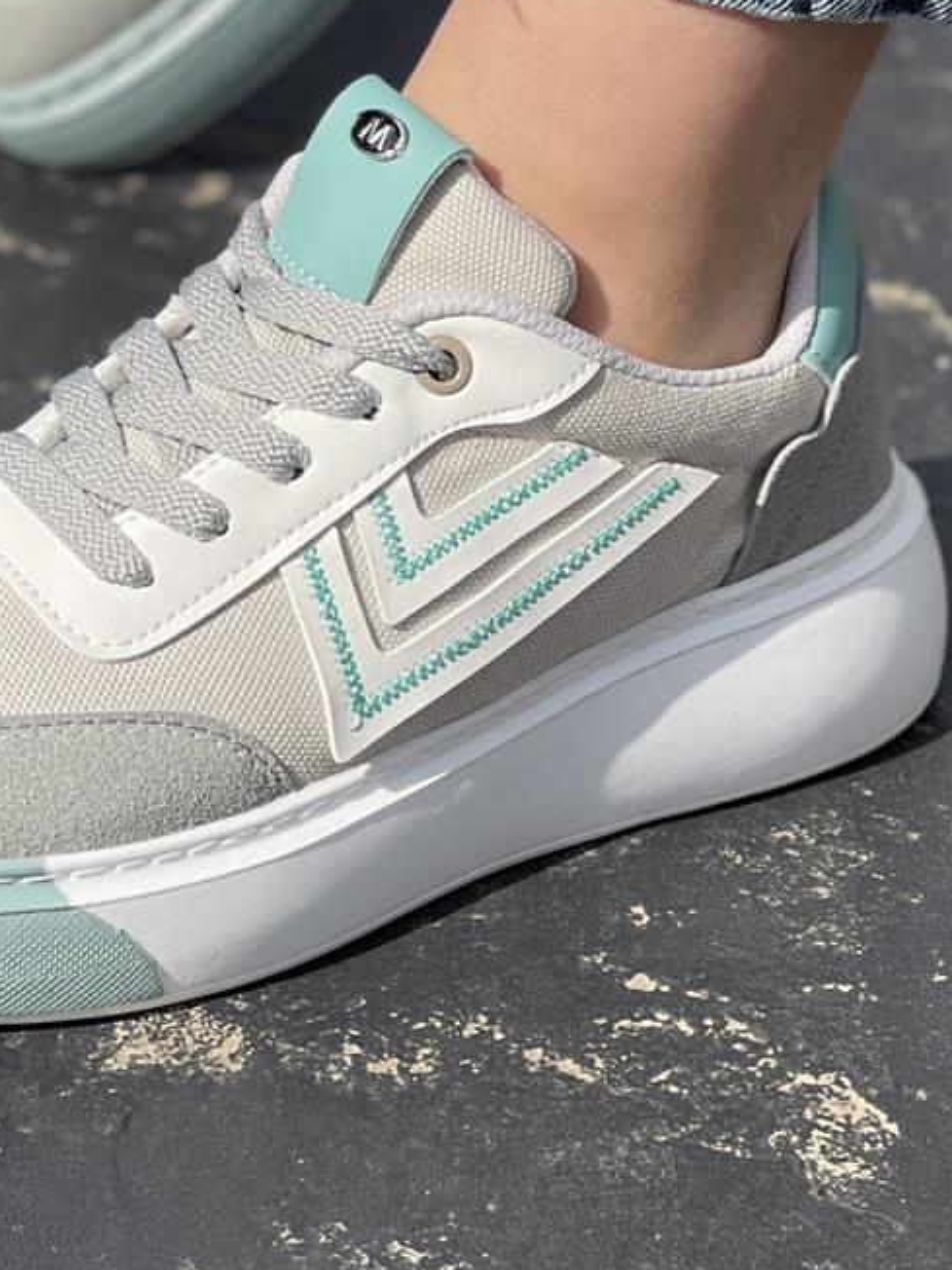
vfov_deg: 12.5
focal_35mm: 157
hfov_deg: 9.4
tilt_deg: -23.7
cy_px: 103
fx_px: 5757
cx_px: 319
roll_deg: -3.1
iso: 32
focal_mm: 7.5
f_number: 2.2
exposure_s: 1/2222
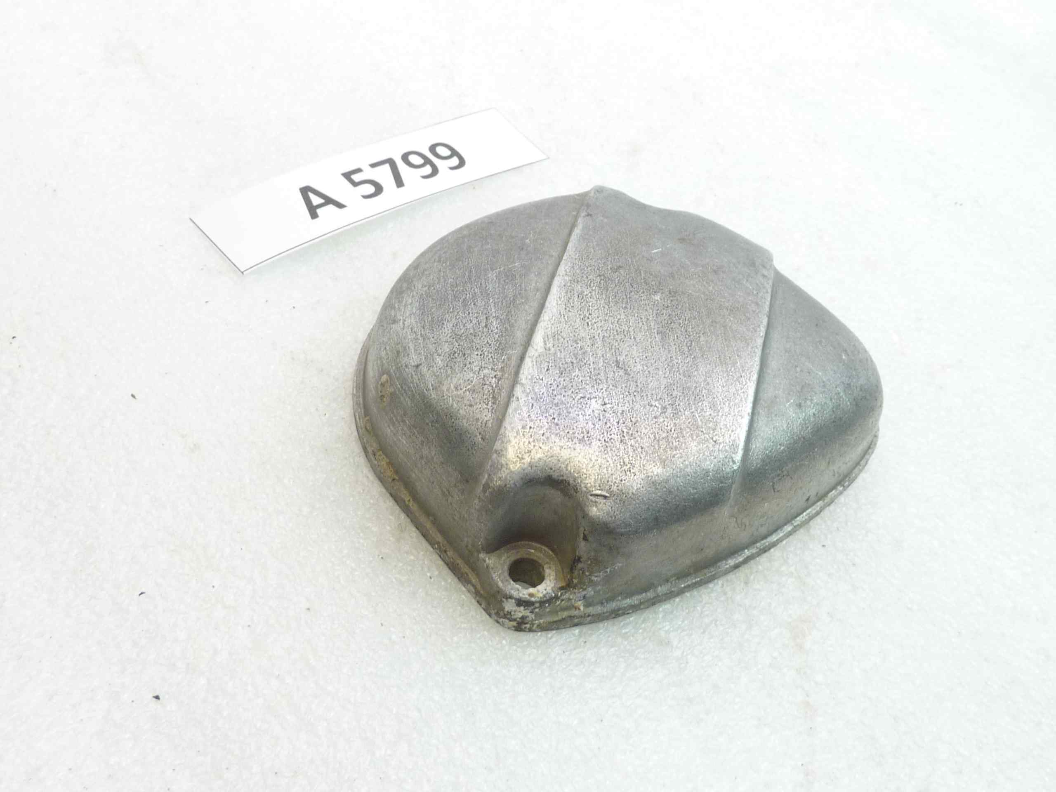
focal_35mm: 38
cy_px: 396
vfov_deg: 37.7
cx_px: 528
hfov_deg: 49.0
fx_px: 1159
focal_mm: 4.4
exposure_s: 1/15
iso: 80
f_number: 3.3
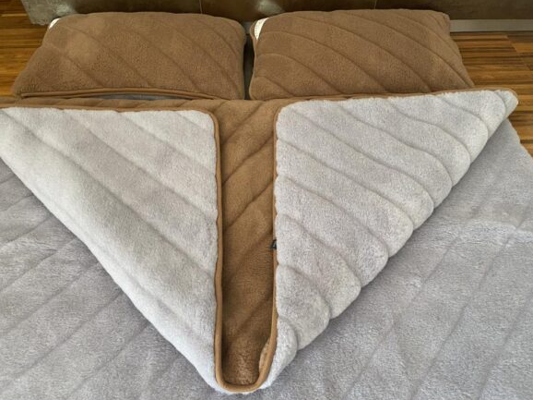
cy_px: 204
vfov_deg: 51.3
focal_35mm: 27
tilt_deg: -52.7
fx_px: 416
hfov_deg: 65.3
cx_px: 262
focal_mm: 4.25
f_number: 1.8
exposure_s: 1/60
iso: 160
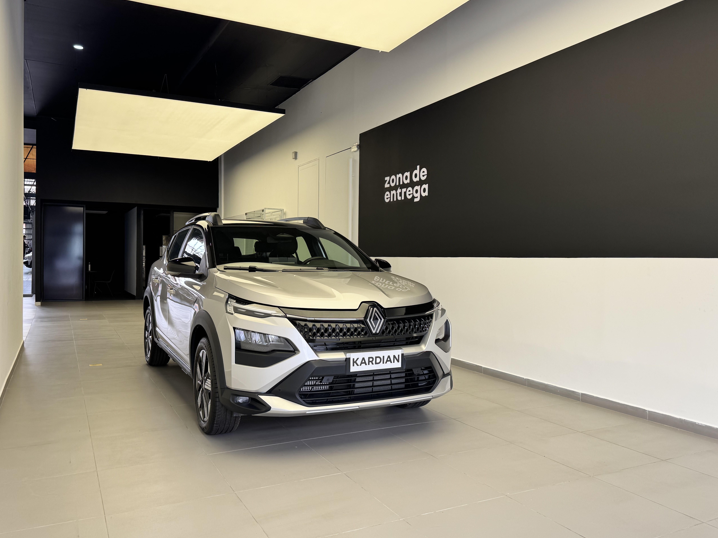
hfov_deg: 65.3
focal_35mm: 27
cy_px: 261
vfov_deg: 51.3
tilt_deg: -1.8
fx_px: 560
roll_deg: -1.0
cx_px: 339
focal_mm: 6.76
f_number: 1.78
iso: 64
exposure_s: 1/161
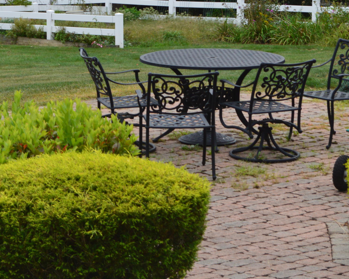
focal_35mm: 156
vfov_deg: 9.9
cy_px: 87
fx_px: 1611
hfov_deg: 12.4
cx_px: 198
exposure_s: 1/250
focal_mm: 55
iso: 400
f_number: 10
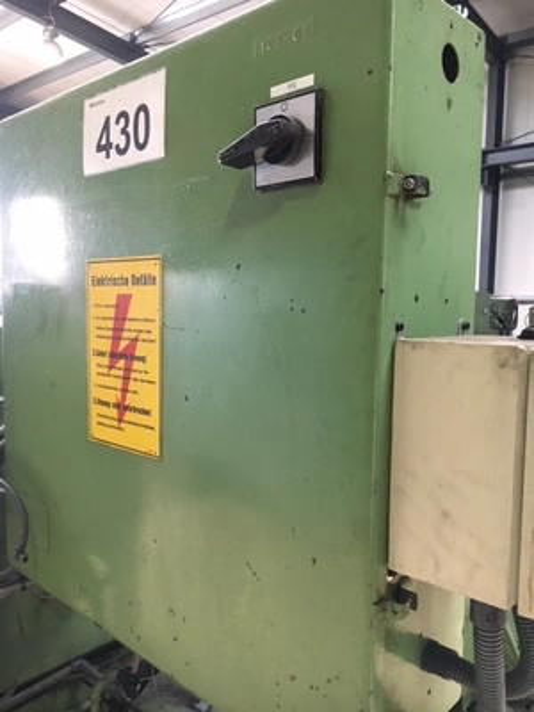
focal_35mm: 29
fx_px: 596
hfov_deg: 48.2
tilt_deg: -4.1
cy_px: 356
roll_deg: -0.8
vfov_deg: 61.7
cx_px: 267
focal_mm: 4.15
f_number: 2.2
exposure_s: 1/33
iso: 200
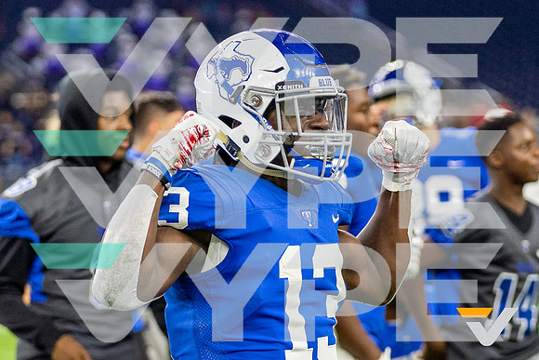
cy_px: 241
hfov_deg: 9.4
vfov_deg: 6.3
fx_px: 3285
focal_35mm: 219
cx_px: 299
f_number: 2.8
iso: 1250
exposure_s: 1/1250
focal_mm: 97
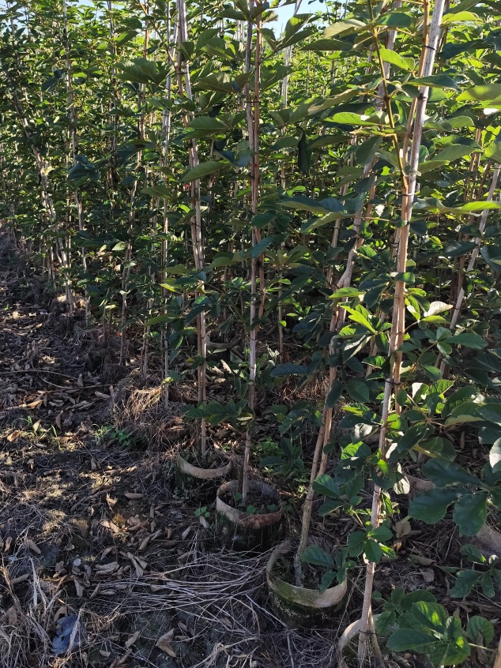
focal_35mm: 29
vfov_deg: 61.1
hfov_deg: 48.0
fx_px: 560
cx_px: 205
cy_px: 267
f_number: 1.65
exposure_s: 1/469
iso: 50
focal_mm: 6.19
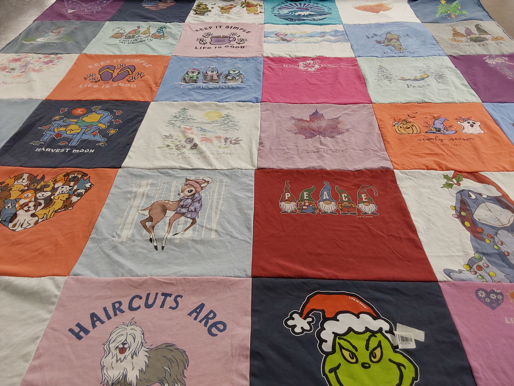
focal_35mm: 28
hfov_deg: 63.4
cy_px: 193
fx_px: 416
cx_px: 257
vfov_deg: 49.7
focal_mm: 2.91
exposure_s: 1/60
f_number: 1.9
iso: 80
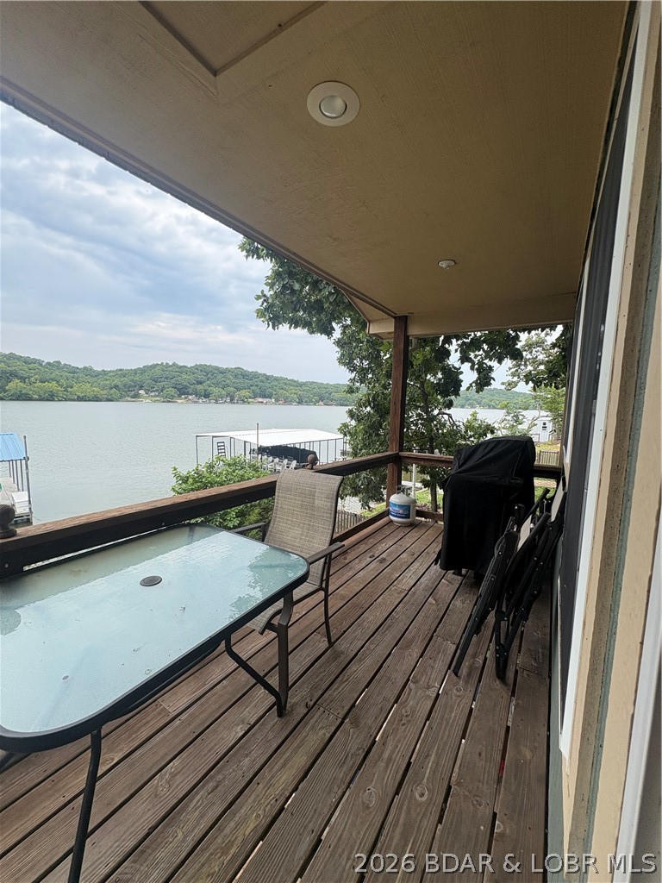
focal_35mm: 14
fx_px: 357
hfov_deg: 85.7
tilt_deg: -6.4
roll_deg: -1.2
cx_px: 331
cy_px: 442
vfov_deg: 102.1
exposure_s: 1/858
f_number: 2.2
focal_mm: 2.22
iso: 50
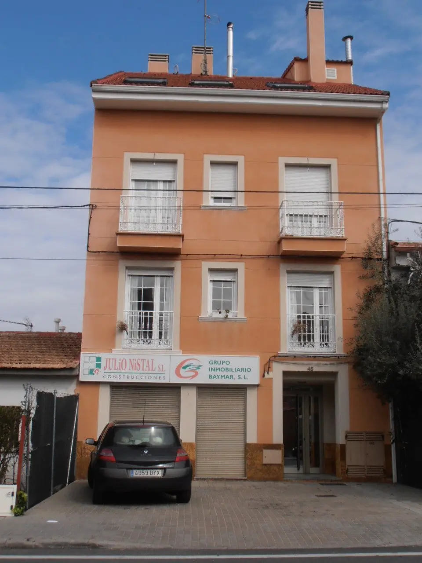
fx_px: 715
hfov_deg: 32.9
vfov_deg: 42.9
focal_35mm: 44
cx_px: 211
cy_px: 282
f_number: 4.2
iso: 80
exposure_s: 1/1000
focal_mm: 7.87
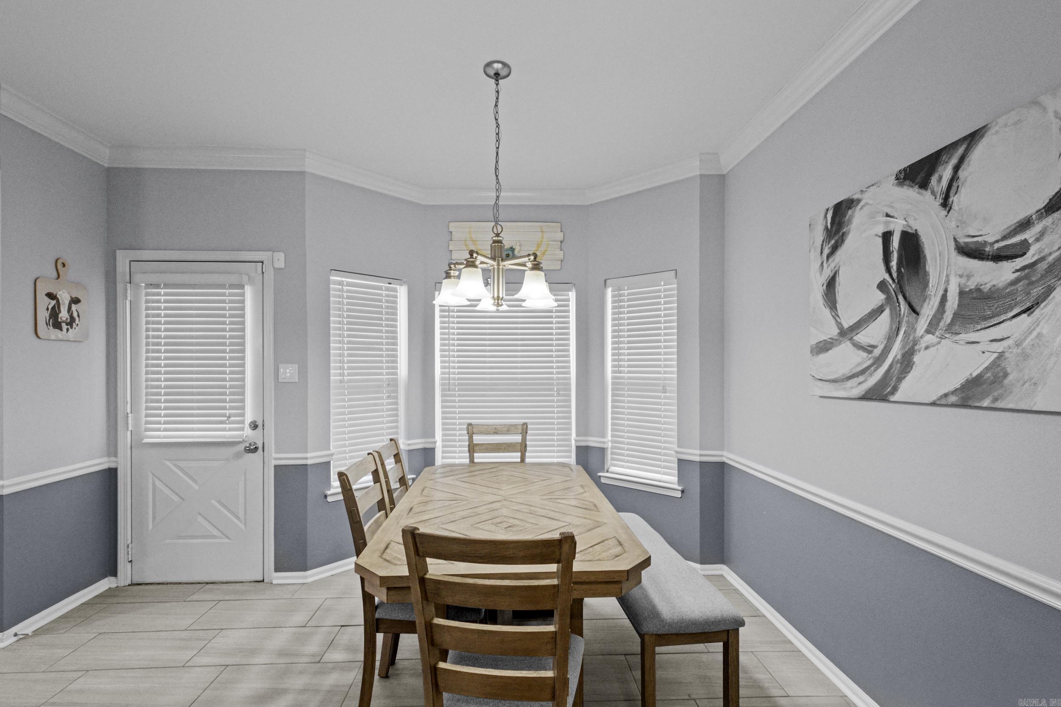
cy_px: 354
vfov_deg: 77.3
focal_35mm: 15
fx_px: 442
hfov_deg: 100.4
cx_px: 530
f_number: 6.4
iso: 1600
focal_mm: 10
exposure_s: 1/8
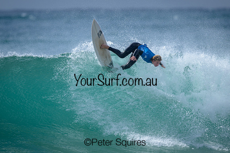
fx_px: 5112
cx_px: 115
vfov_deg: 1.7
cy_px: 76
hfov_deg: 2.6
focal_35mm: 800
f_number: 6.3
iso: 280
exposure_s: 1/2000
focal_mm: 800
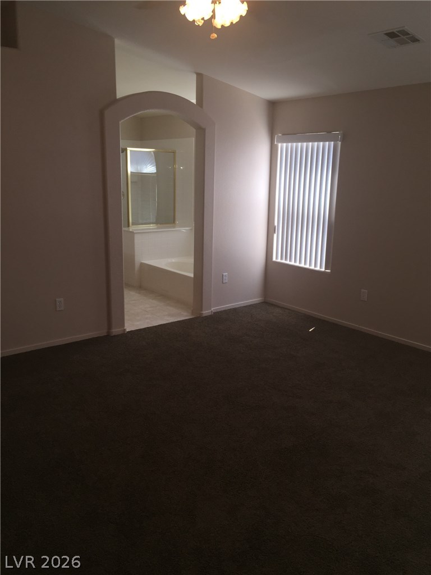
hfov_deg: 48.2
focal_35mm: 29
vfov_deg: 61.7
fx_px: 481
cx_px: 216
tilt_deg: -14.8
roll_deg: -1.9
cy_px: 288
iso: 32
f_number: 2.2
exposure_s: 1/56
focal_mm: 4.15
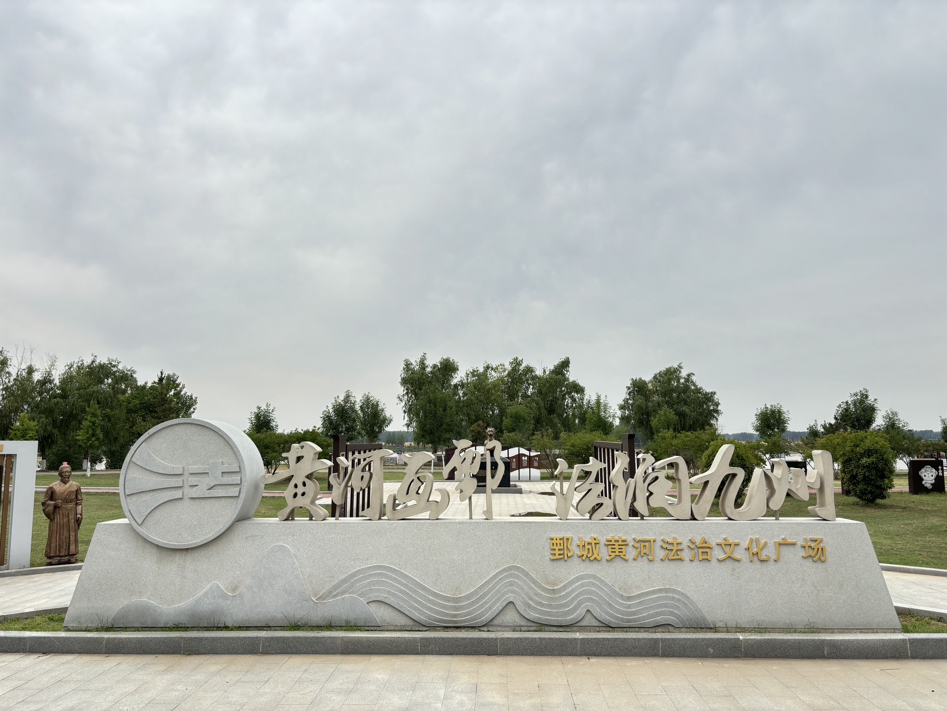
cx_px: 474
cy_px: 356
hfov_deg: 67.3
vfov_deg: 53.1
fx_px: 712
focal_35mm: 26
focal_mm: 5.96
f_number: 1.6
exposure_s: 1/2288
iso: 50
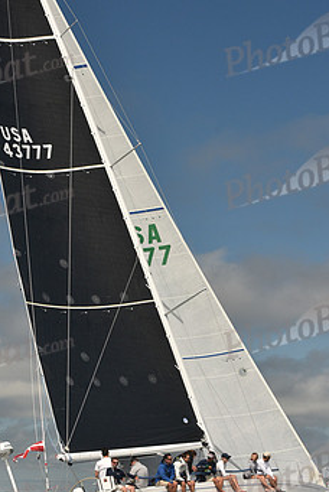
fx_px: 1628
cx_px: 149
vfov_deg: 17.2
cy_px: 268
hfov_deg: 11.5
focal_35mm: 119
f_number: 7.1
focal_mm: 70
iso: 320
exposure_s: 1/800
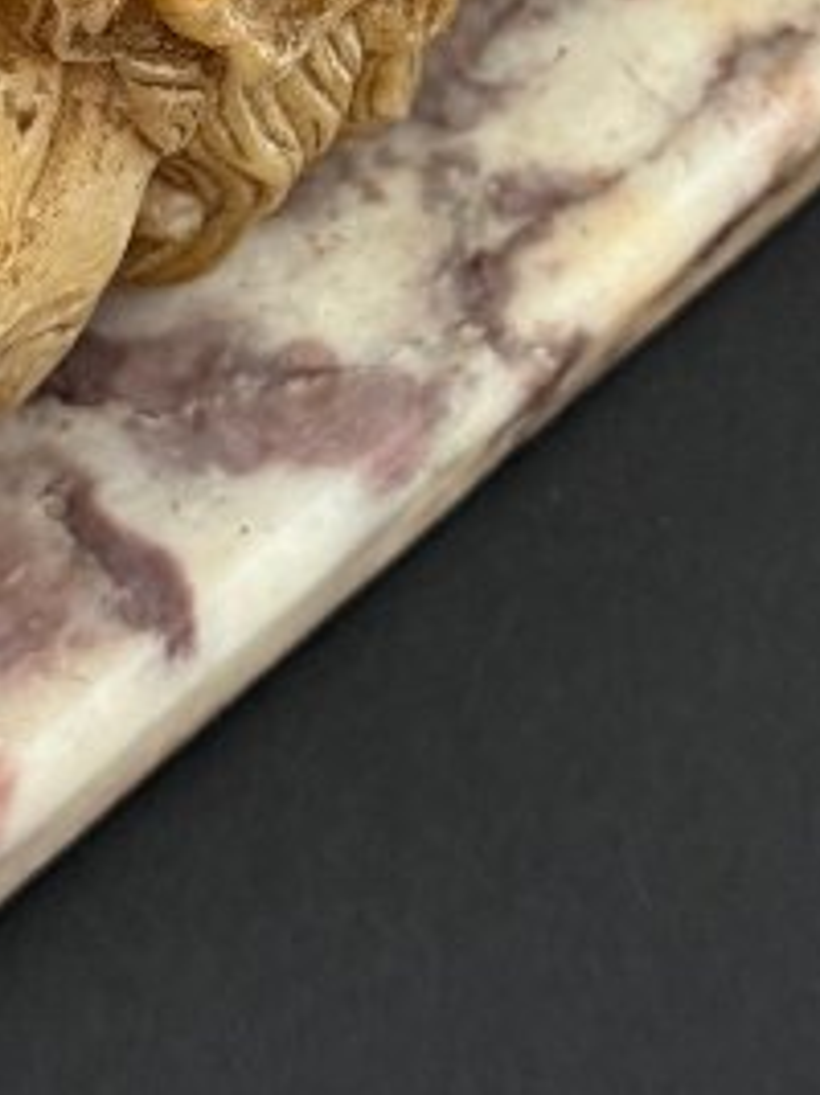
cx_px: 529
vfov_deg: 17.3
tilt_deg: -57.1
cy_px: -238
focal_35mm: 108
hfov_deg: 13.7
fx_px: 3414
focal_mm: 6.76
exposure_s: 1/60
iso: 200
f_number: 1.78
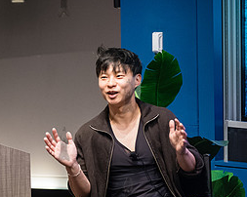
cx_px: 225
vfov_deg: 9.0
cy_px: 130
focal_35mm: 172
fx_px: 1256
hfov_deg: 11.2
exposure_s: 1/200
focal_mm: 72
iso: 5000
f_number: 3.5
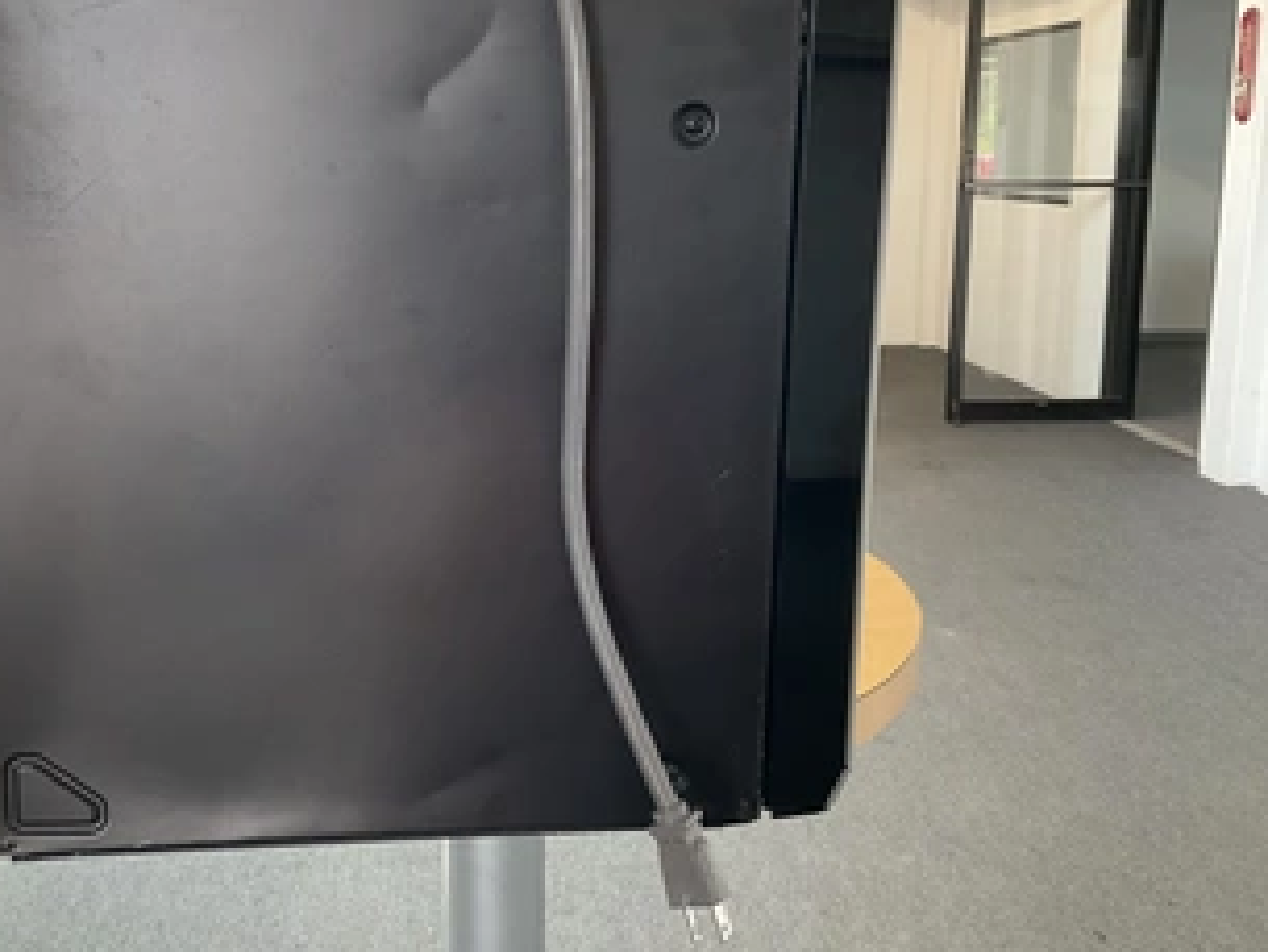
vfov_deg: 37.6
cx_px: 441
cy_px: 387
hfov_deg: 48.3
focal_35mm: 38
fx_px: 1393
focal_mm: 3
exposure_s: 1/60
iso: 160
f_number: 1.8
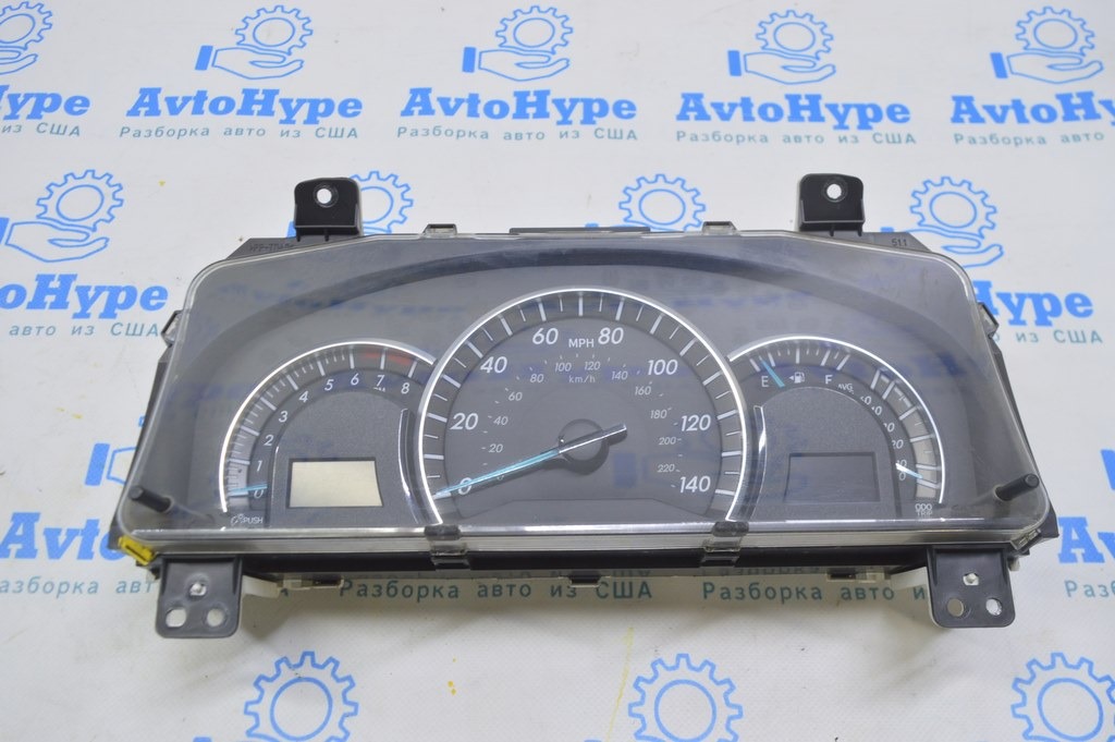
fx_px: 1021
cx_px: 558
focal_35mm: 33
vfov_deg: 39.9
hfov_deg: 57.3
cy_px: 371
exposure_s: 1/20
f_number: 5.6
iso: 400
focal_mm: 22
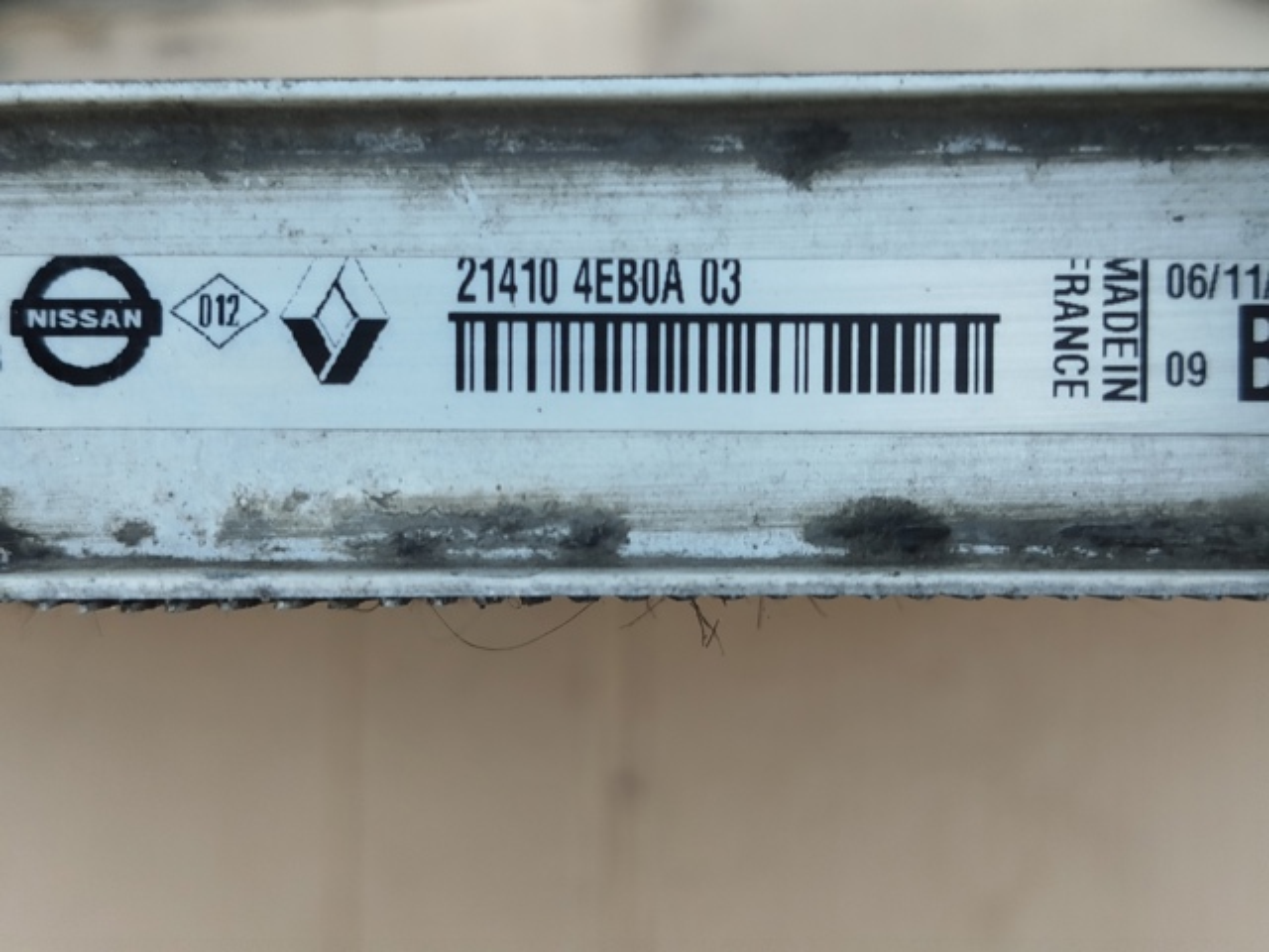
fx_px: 1760
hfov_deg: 39.7
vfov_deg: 30.3
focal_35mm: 48
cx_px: 634
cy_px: 476
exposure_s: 1/50
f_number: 1.7
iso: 80
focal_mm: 5.31
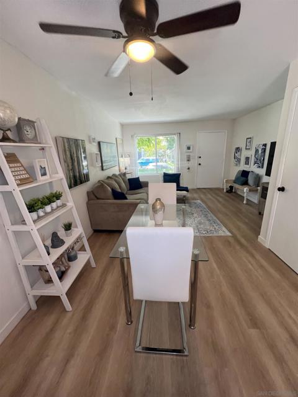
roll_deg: +3.2
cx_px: 149
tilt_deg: -14.2
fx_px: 149
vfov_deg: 106.2
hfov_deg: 89.9
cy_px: 198
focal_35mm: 13
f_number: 1.8
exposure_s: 1/120
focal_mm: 1.57
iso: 200
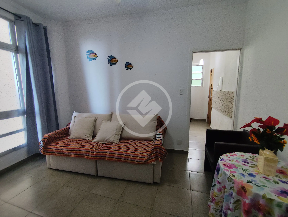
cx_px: 144
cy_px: 108
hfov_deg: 94.5
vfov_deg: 78.2
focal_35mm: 16
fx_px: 133
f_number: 2.2
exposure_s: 1/60
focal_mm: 1.65
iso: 160
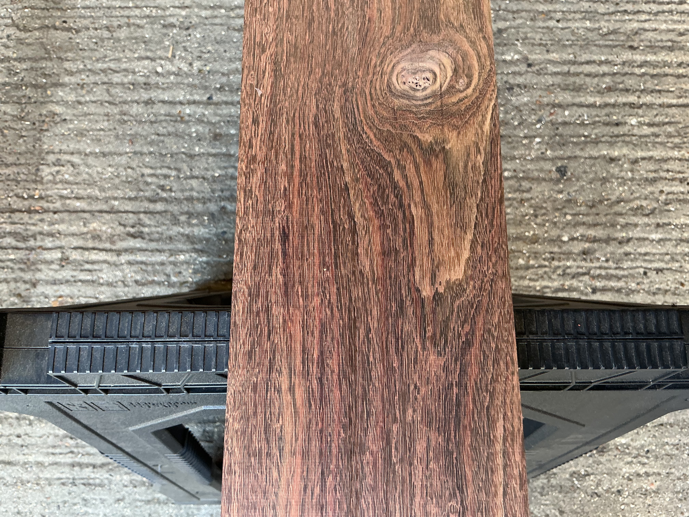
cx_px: 344
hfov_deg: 61.7
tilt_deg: -75.5
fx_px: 577
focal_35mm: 29
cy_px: 258
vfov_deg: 48.2
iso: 50
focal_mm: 3
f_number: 1.8
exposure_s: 1/60
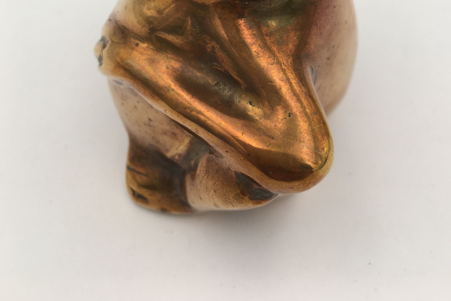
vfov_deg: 26.2
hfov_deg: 41.9
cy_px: -40
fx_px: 589
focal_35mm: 47
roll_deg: +0.6
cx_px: 246
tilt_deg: -40.0
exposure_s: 1/100
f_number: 2.2
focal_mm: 4.15
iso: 25
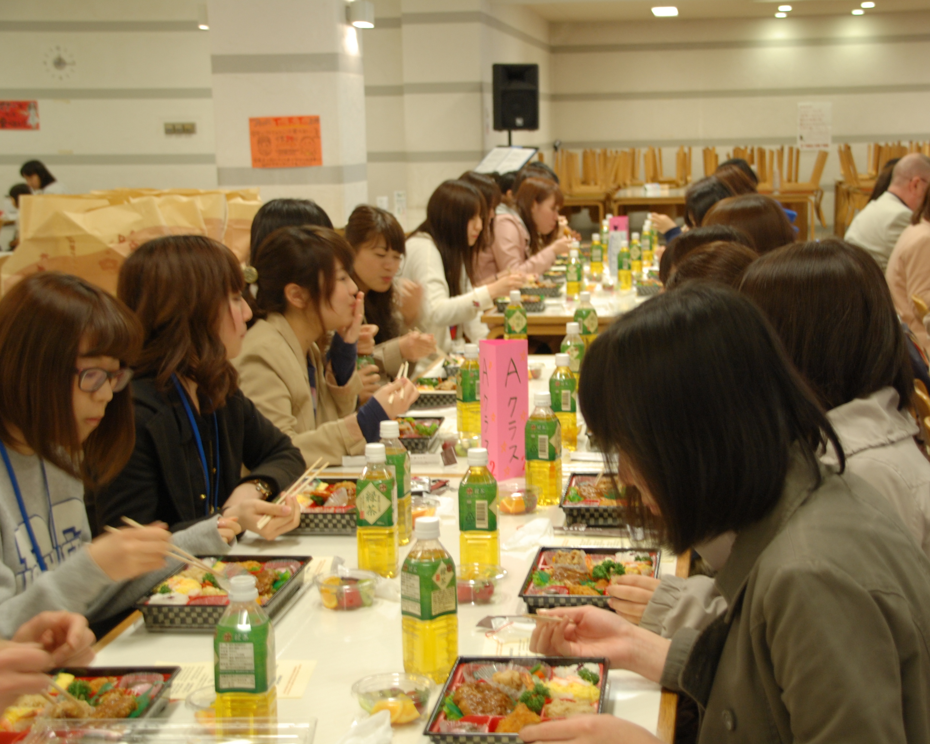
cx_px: 530
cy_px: 372
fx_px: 1679
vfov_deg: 25.0
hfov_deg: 30.9
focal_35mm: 61
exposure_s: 1/10
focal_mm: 36
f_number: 4.5
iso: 400
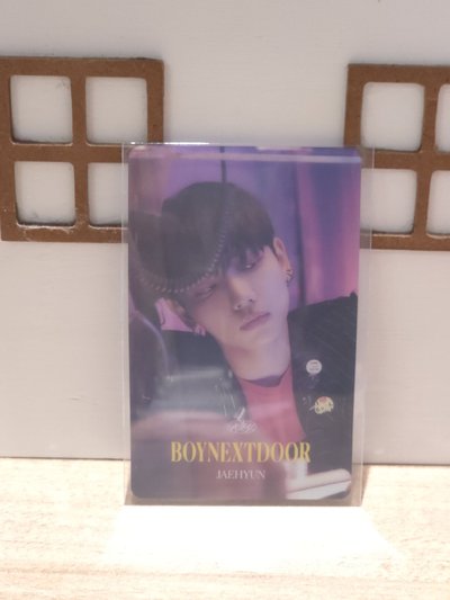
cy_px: 300
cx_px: 225
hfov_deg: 21.3
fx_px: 1196
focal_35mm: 69
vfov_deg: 28.2
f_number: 2.4
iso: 320
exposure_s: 1/30
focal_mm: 7
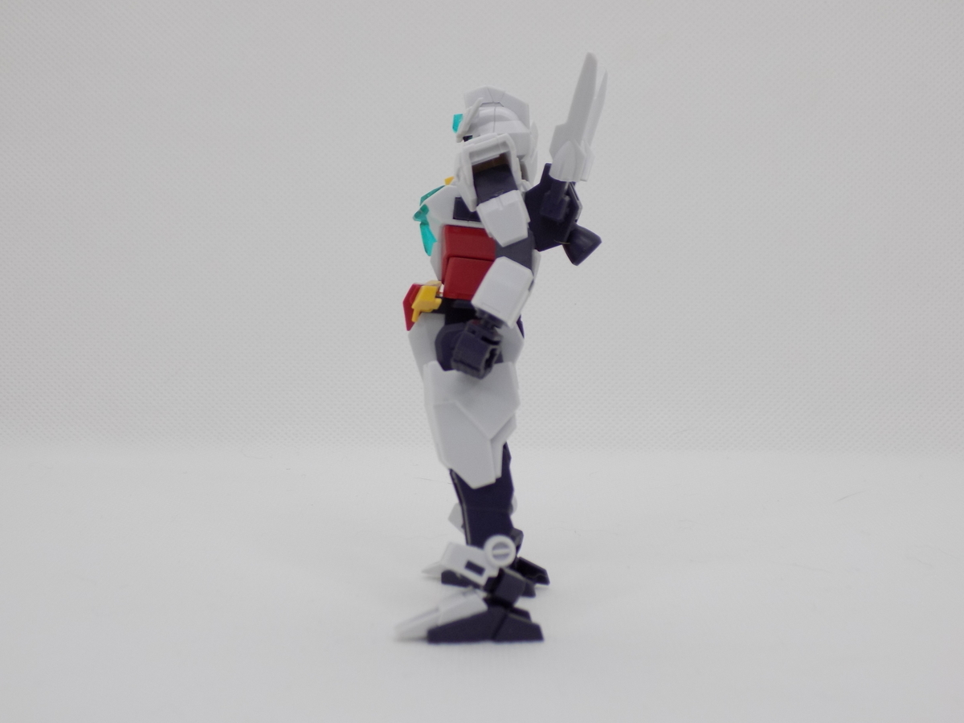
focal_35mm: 52
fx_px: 1448
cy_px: 362
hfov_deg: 36.8
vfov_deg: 28.0
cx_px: 482
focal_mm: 9.3
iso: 80
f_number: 3.9
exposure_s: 1/60
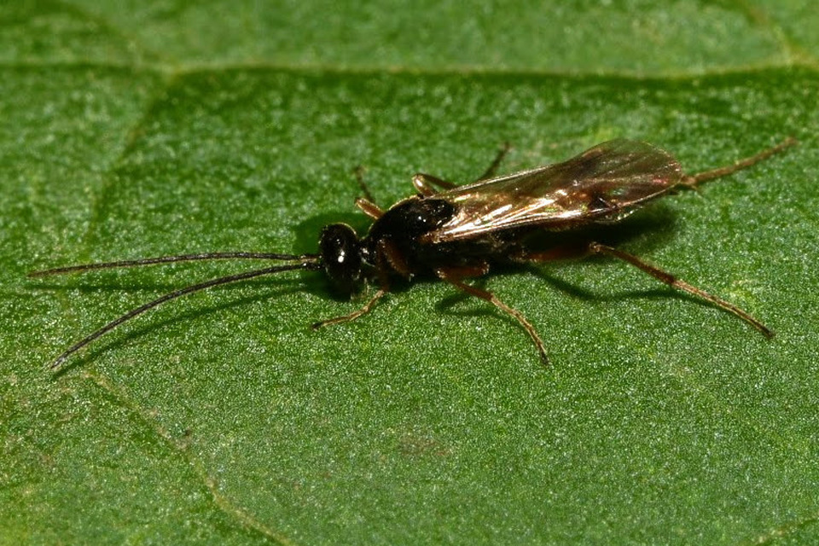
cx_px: 410
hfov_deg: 13.0
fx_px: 3583
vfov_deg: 8.7
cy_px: 273
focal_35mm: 158
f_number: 32
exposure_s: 1/60
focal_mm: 105
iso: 250
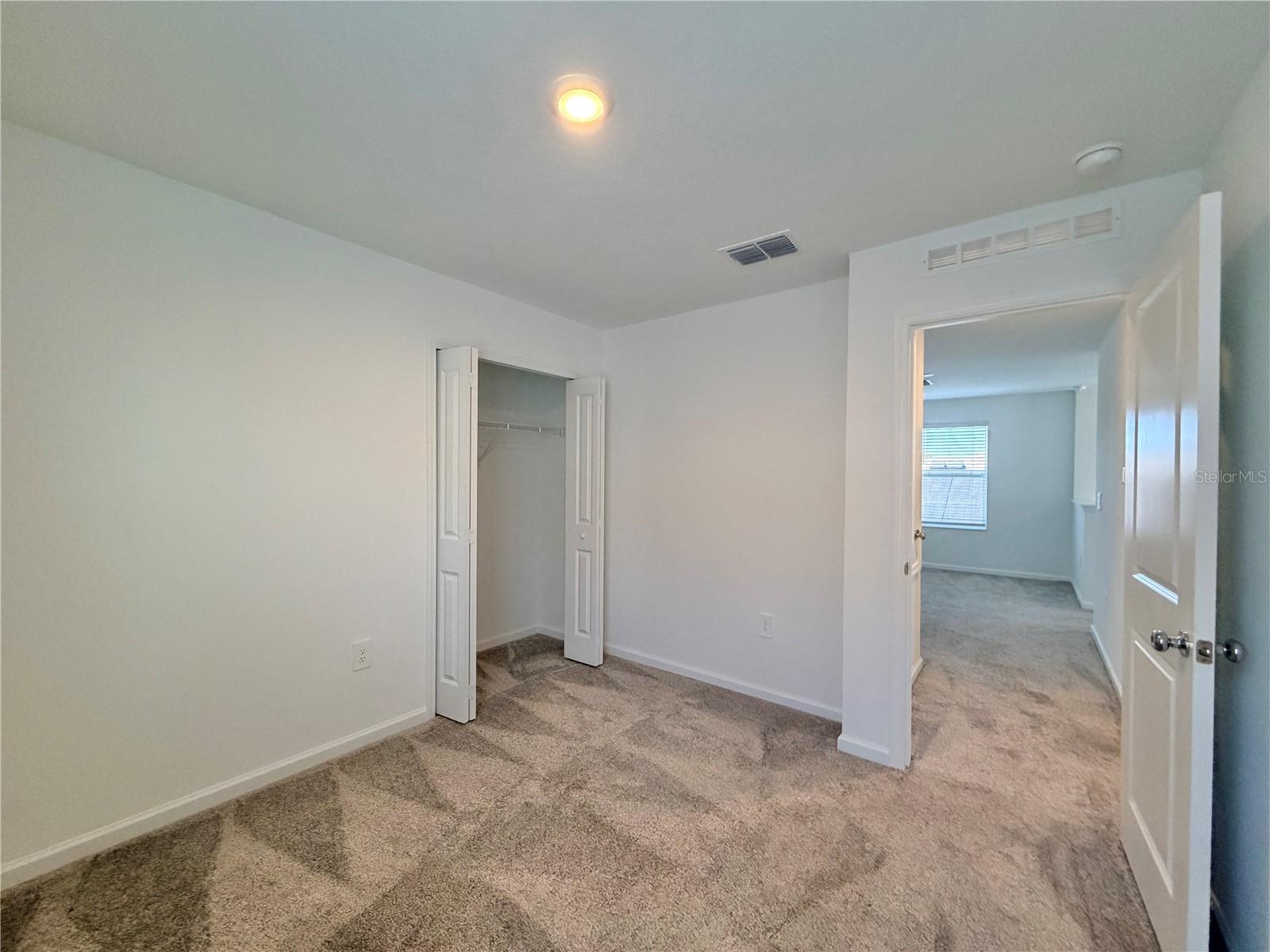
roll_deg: -0.7
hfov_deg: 102.1
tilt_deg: -1.2
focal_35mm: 14
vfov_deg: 85.7
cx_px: 635
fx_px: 514
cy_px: 476
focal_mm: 2.22
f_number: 2.2
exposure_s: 1/120
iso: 320
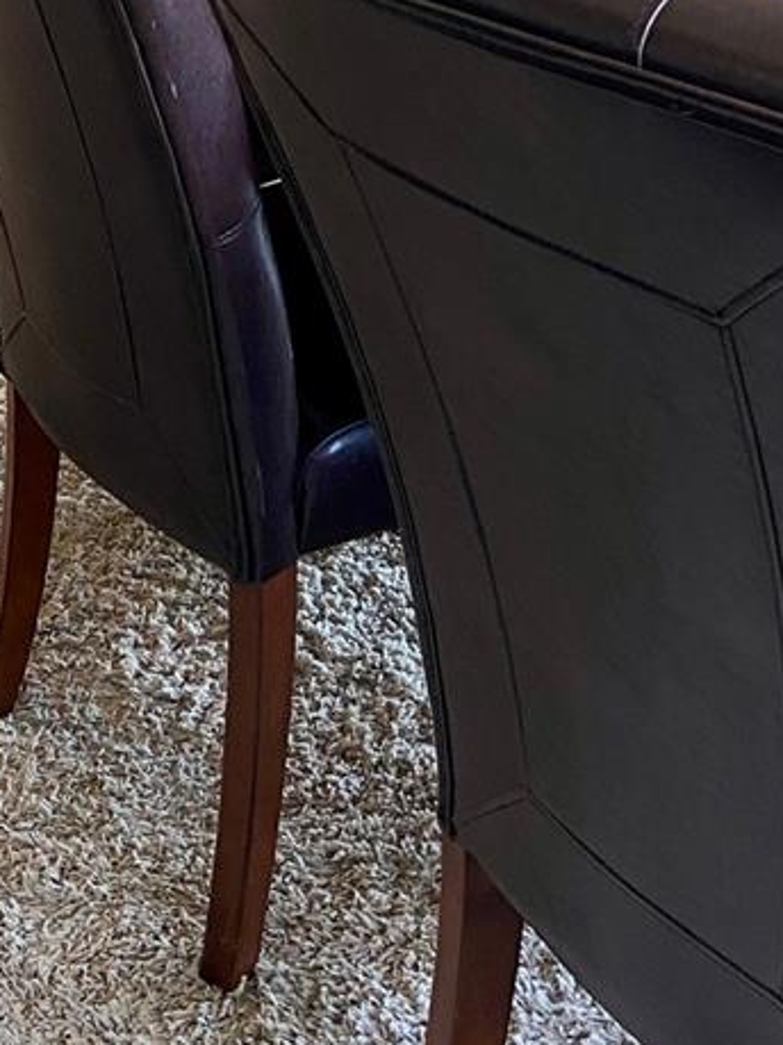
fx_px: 2052
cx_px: 300
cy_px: 34
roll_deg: +2.2
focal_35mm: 68
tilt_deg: -17.5
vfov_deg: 27.2
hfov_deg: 21.6
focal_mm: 4.25
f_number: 1.8
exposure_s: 1/60
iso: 100
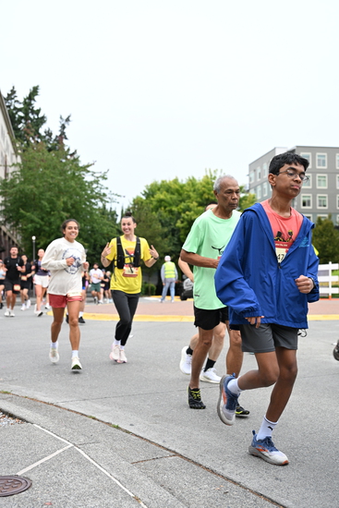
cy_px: 254
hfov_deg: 31.2
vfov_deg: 45.4
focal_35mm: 43
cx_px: 170
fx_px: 607
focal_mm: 43
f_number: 4
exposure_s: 1/800
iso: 1600
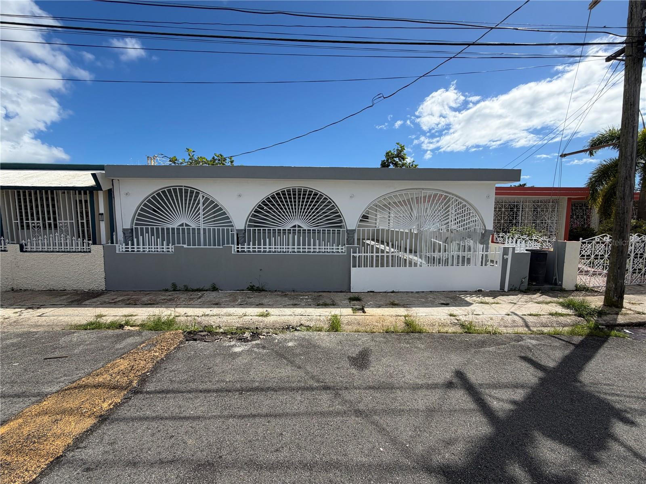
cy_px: 242
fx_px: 261
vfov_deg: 85.7
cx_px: 323
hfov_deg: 102.1
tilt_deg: -5.2
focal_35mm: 14
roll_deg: +0.1
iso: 25
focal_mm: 2.22
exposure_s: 1/1189
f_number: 2.2
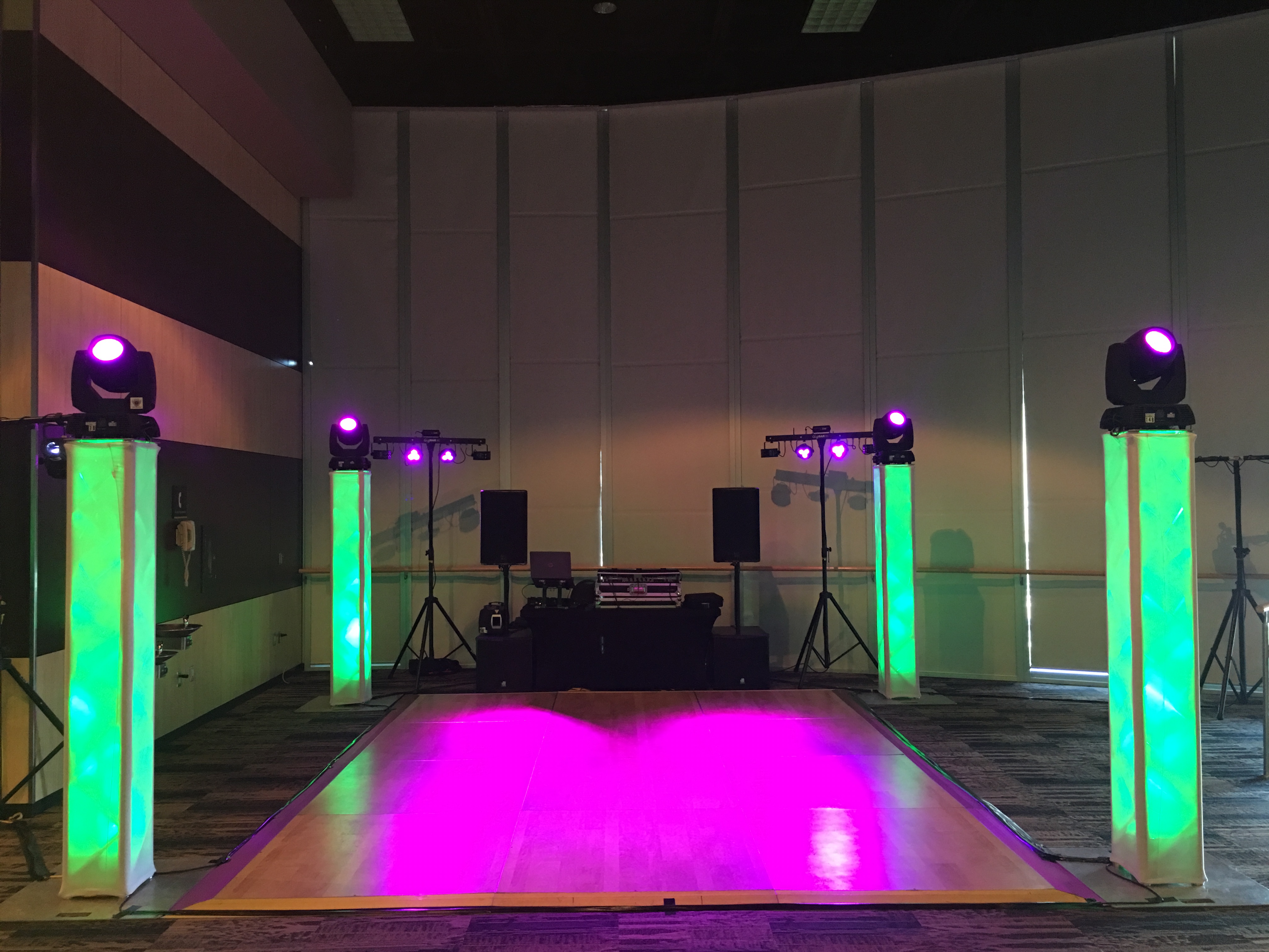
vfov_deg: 48.2
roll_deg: -0.5
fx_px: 1063
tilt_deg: +1.7
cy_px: 476
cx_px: 634
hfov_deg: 61.7
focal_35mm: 29
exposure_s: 1/10
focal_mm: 4.15
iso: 100
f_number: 2.2
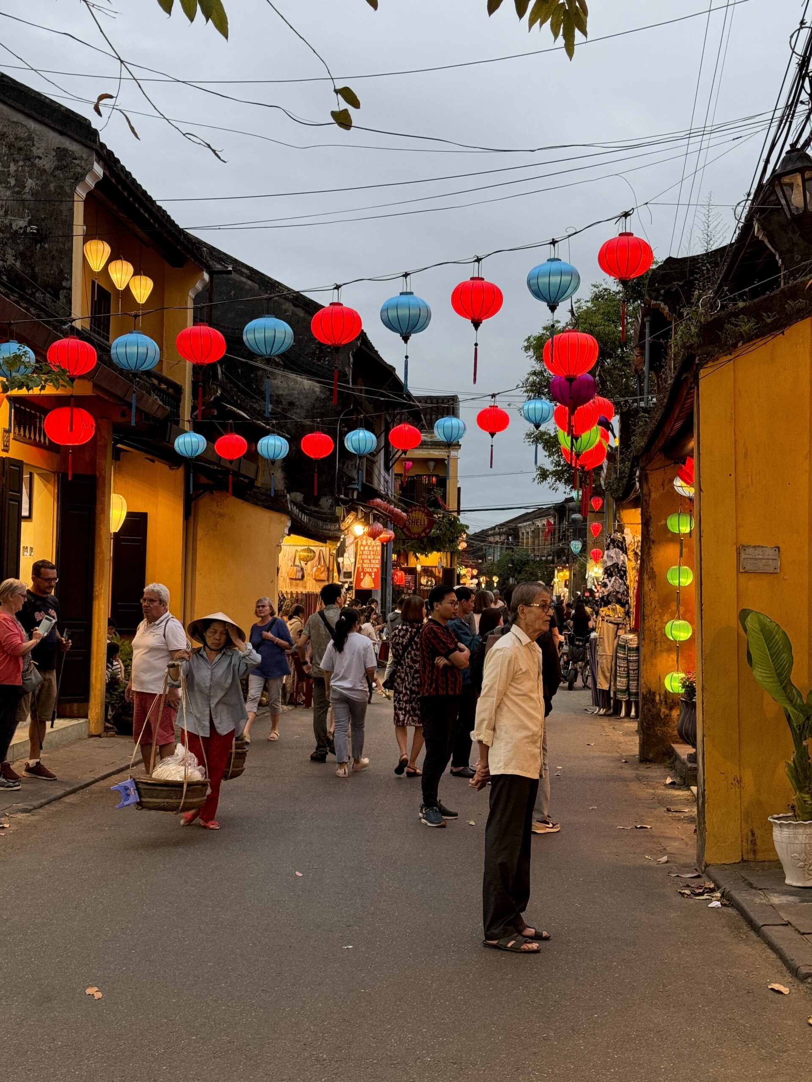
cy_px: 541
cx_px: 406
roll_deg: -1.0
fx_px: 1501
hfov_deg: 30.3
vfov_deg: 39.7
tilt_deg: +2.9
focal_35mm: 48
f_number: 1.78
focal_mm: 6.86
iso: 100
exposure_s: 1/50
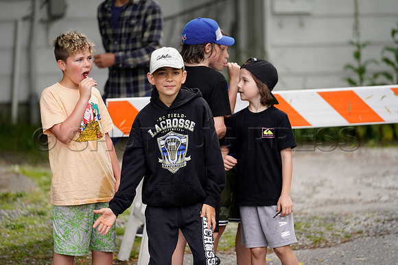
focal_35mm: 181
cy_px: 132
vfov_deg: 7.6
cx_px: 199
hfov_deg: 11.4
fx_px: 2001
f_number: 2.8
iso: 320
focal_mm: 181
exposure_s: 1/400
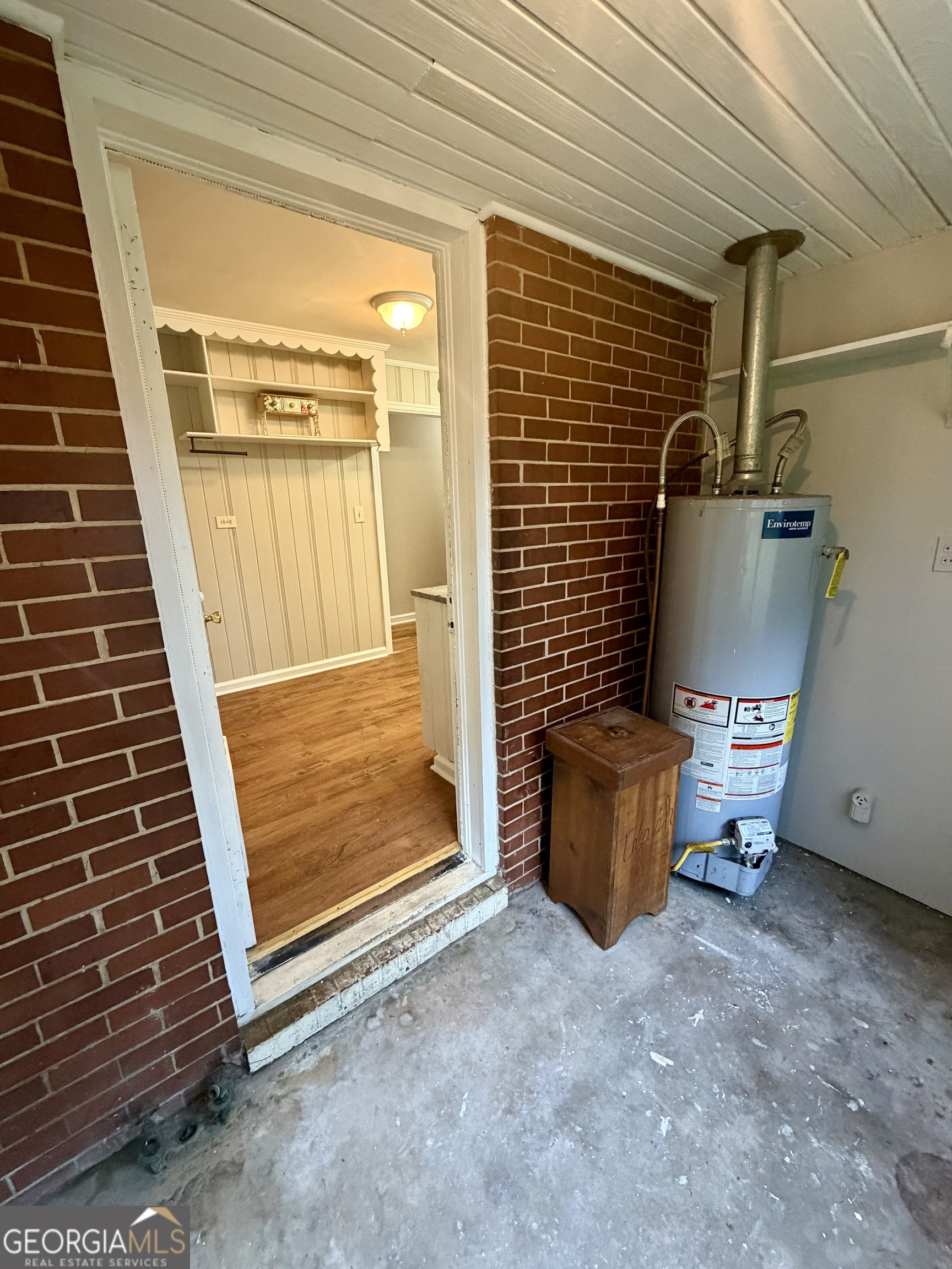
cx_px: 476
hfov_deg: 85.7
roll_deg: +1.4
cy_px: 634
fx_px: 513
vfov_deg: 102.1
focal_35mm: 14
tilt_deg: -16.3
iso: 500
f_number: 2.2
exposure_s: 1/60
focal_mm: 2.22
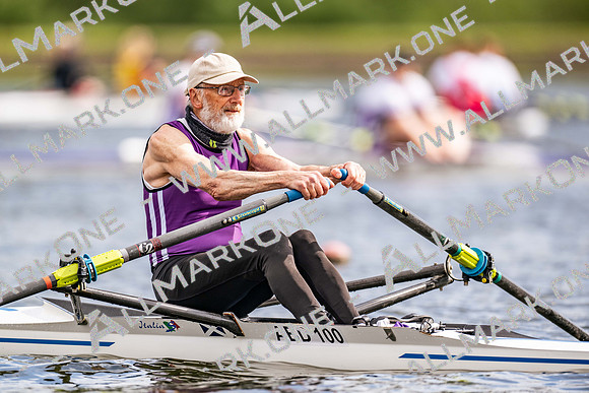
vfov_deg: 2.3
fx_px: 9819
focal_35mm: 600
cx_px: 294
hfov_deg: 3.4
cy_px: 196
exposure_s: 1/2500
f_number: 4
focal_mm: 600
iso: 280
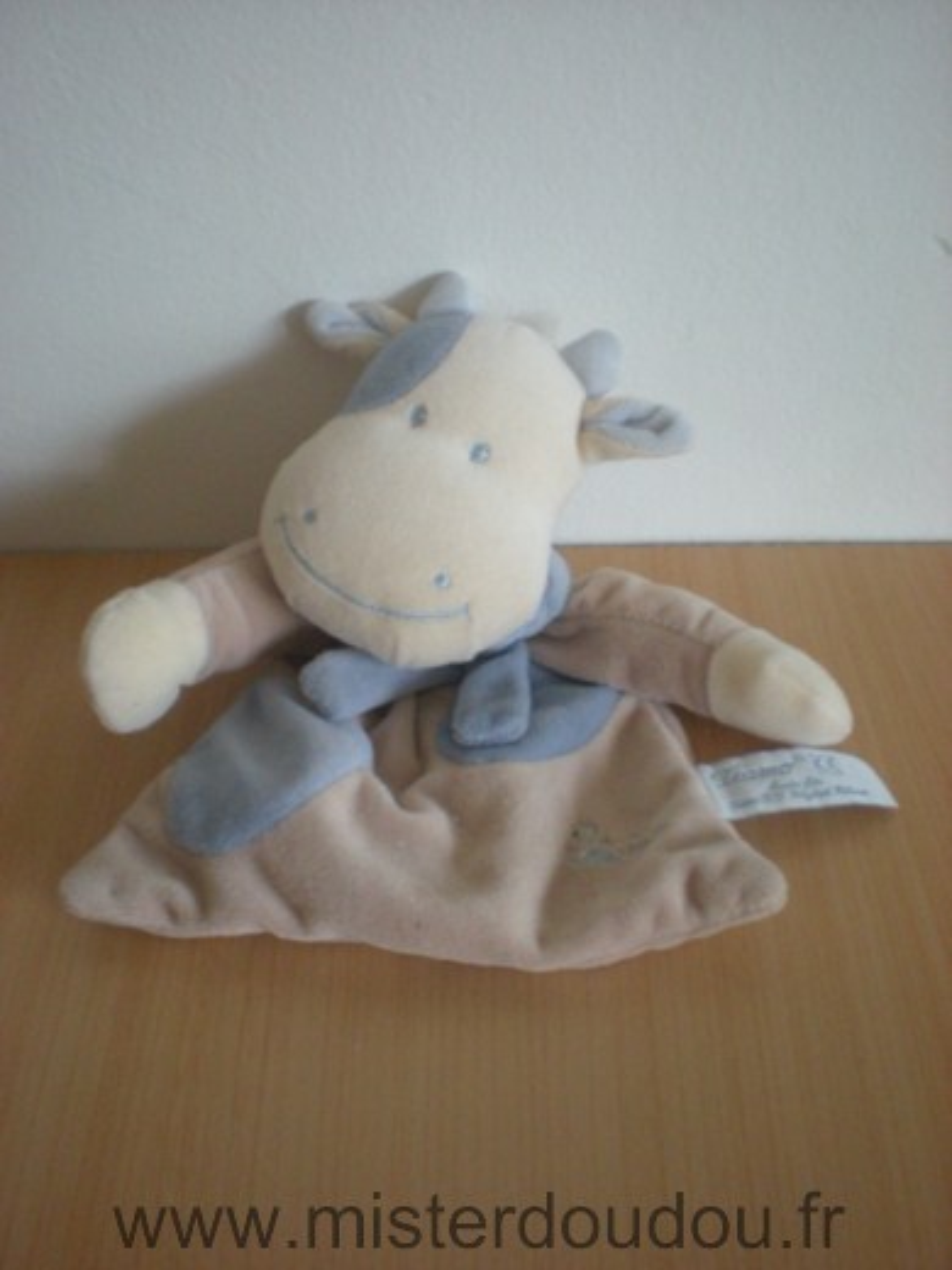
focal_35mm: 38
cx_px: 476
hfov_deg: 37.7
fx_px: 1393
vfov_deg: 49.0
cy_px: 635
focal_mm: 6.3
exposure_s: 1/8
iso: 370
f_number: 3.1
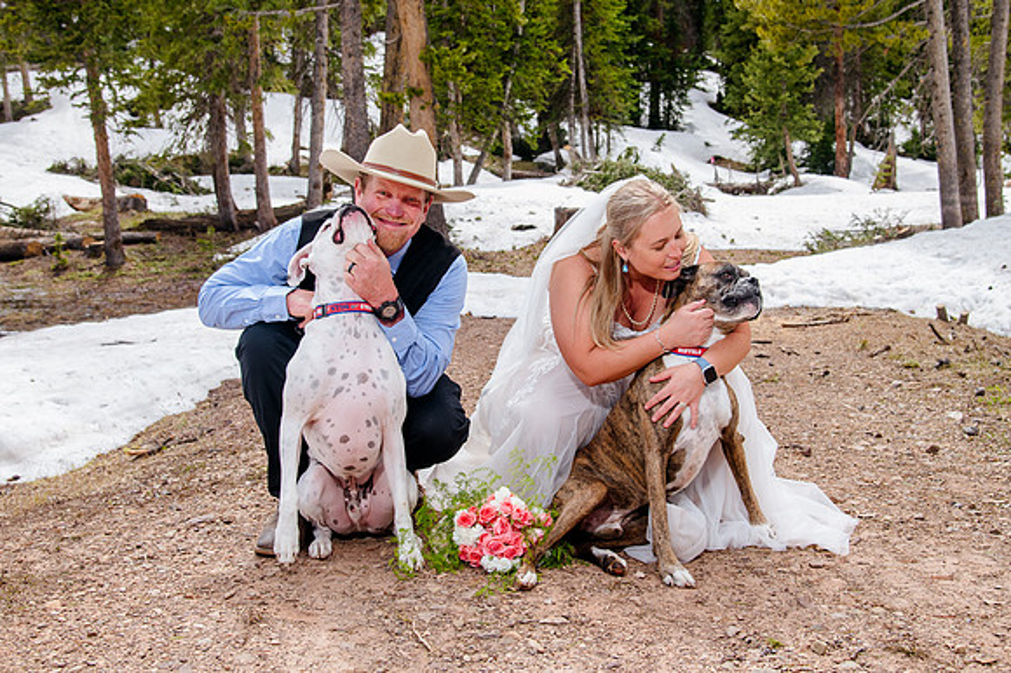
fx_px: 1264
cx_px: 524
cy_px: 300
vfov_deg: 29.8
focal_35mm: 45
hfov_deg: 43.6
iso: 400
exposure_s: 1/200
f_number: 6.3
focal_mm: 38
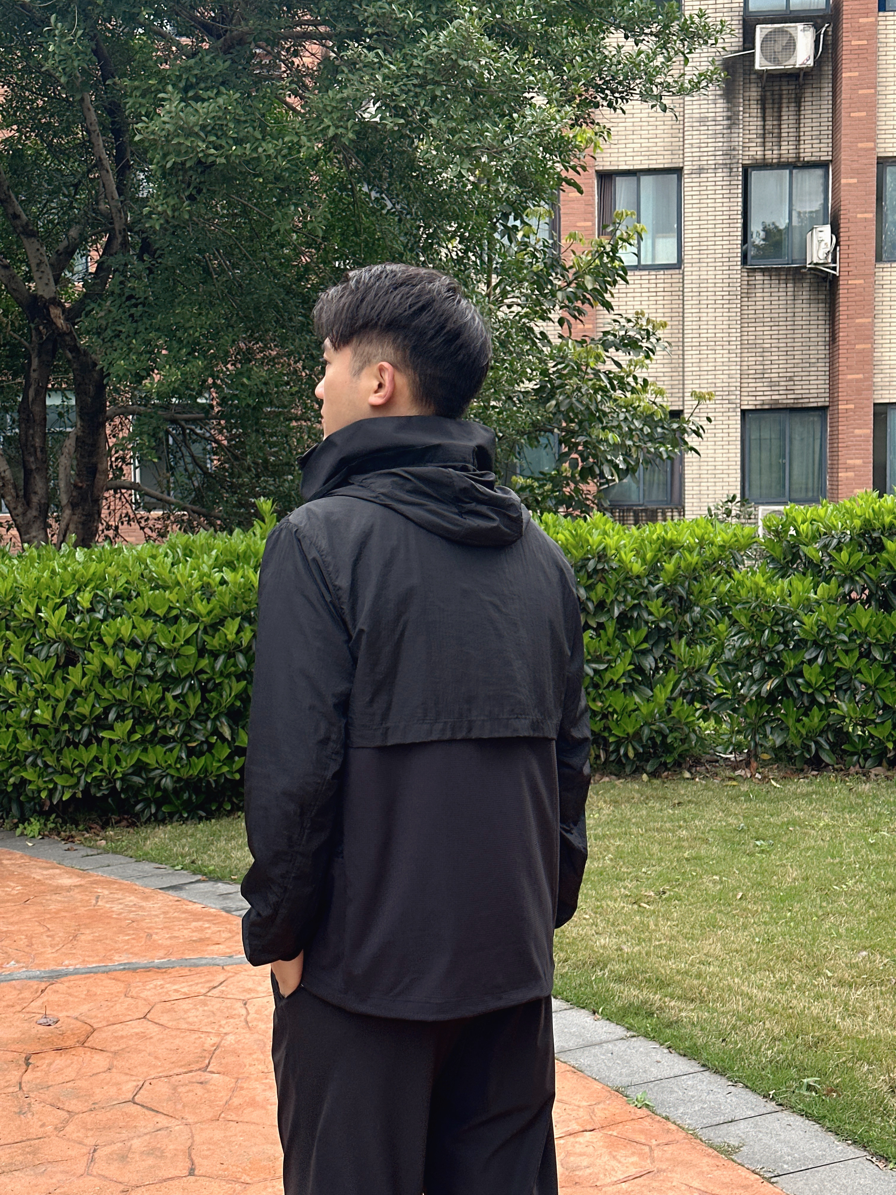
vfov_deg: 39.7
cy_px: 598
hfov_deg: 30.3
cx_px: 448
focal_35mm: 48
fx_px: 1657
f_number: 1.78
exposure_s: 1/244
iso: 64
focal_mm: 6.86
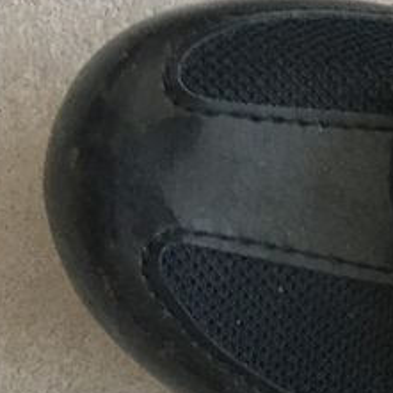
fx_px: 1490
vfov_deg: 14.9
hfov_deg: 12.9
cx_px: 809
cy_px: 359
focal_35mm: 116
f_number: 2.2
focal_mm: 4.15
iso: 125
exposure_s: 1/33
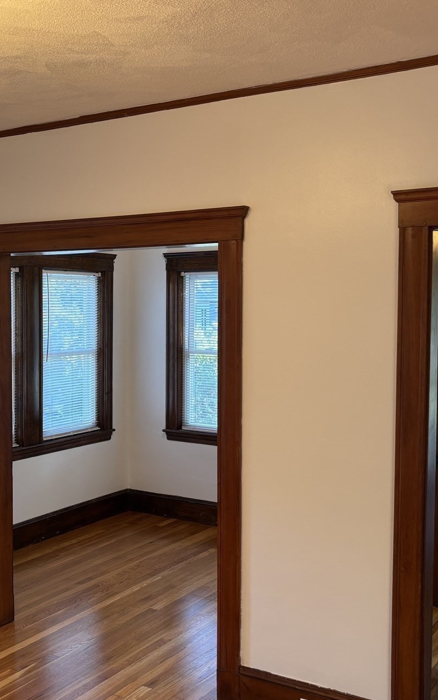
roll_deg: -0.4
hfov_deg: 28.9
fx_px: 840
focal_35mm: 44
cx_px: 120
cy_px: 364
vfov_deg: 45.3
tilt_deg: -3.7
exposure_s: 1/60
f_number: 1.6
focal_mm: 5.96
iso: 100
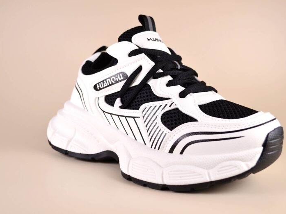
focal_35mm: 43
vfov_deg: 33.6
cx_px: 156
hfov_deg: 43.8
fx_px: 355
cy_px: 107
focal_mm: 26
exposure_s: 1/80
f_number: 4.5
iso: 100
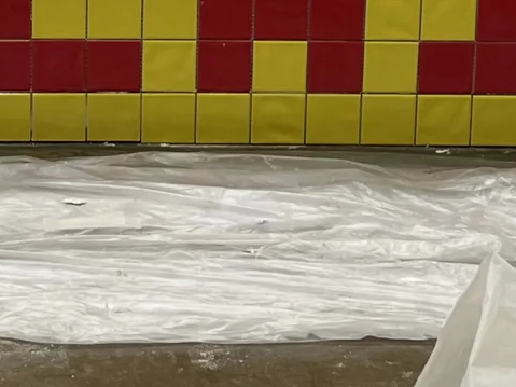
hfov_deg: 14.1
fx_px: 2071
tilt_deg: -15.3
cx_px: 76
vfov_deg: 10.4
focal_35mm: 139
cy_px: -147
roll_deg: +0.0
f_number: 1.5
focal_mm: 5.7
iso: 64
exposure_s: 1/120
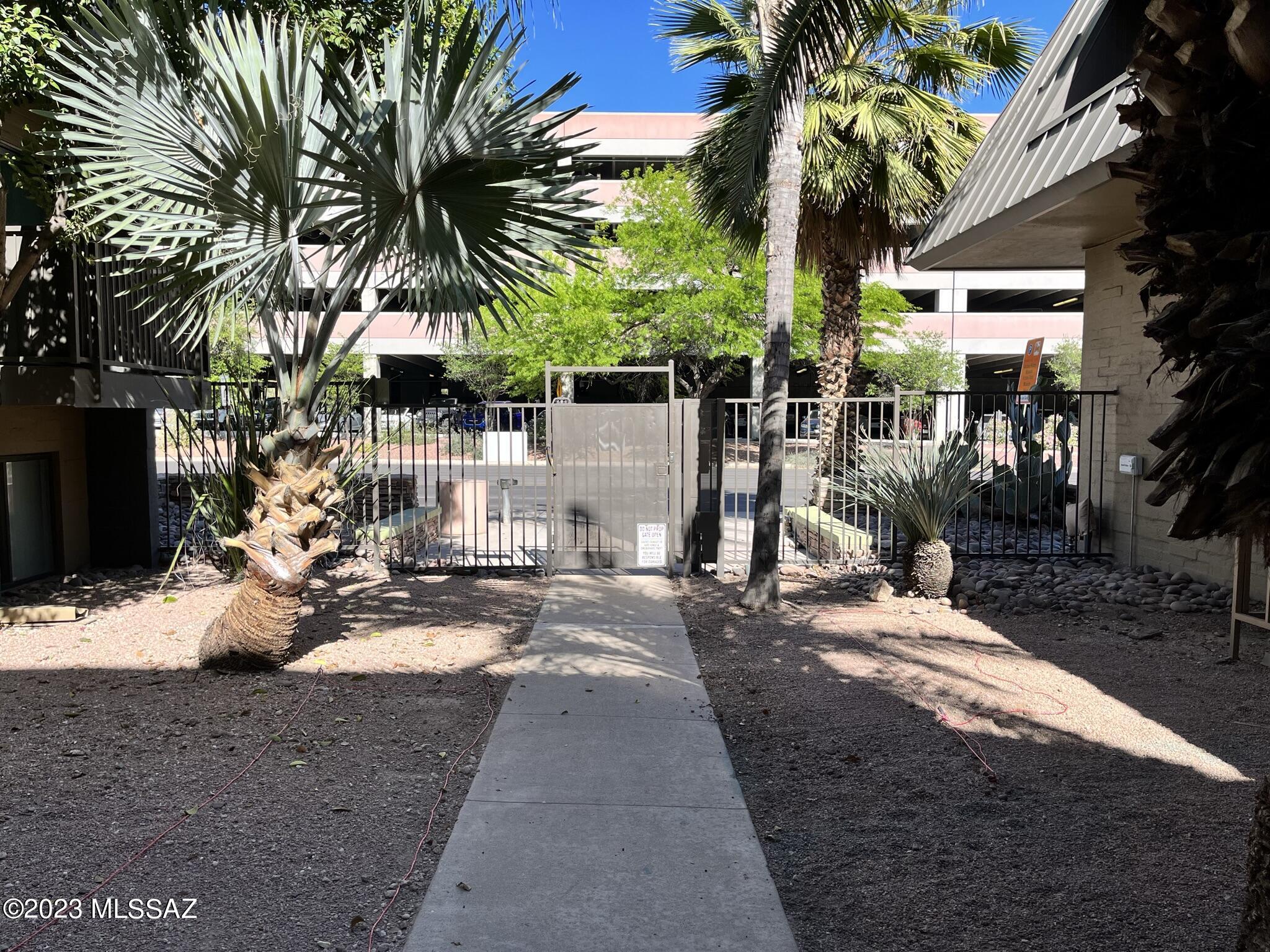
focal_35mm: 26
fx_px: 954
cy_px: 476
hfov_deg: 67.3
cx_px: 635
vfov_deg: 53.1
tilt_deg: -4.2
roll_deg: +0.1
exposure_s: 1/1355
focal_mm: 5.1
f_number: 1.6
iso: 50
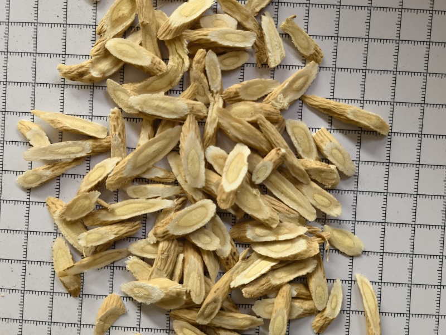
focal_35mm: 27
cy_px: 168
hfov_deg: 65.3
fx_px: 348
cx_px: 223
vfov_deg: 51.4
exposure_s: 1/100
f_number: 1.8
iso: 64
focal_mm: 5.54
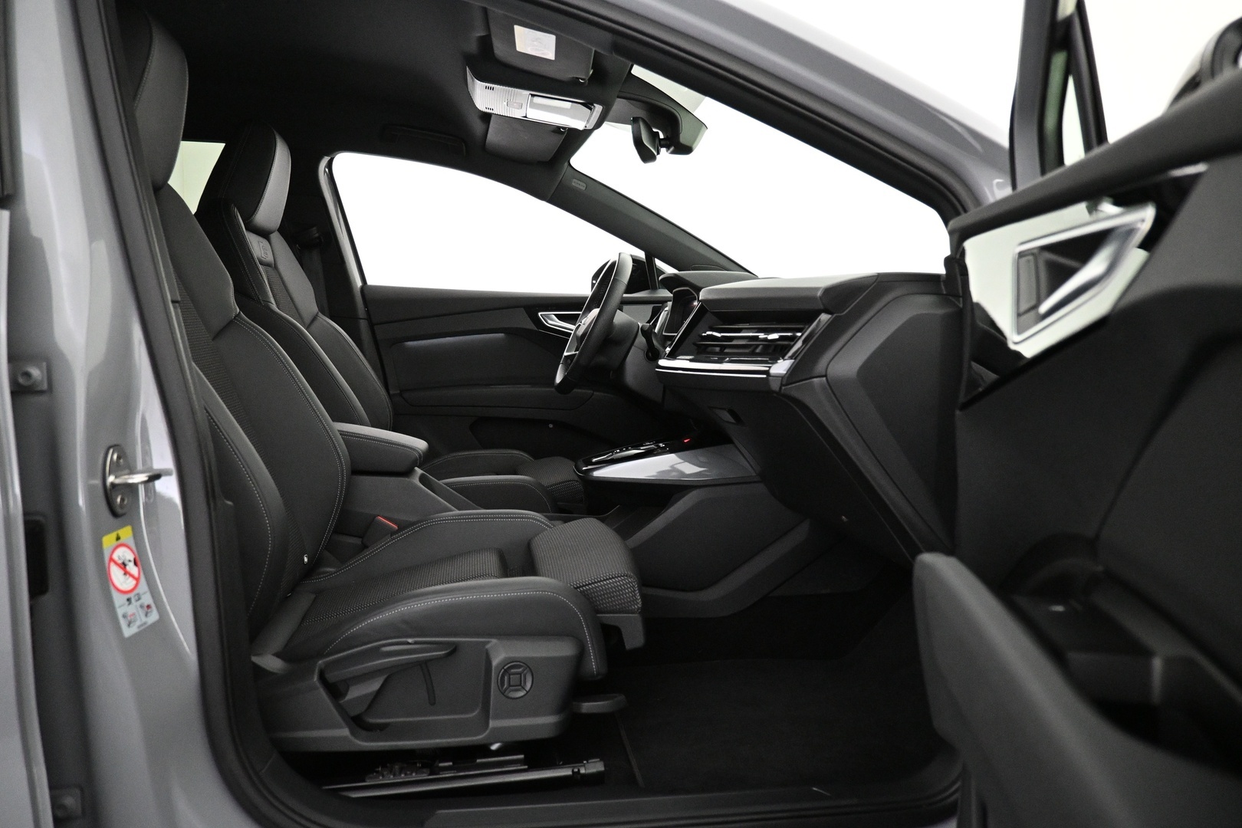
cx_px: 621
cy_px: 414
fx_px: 828
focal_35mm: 24
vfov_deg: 53.1
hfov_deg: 73.7
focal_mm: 16
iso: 4000
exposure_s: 1/60
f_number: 3.5
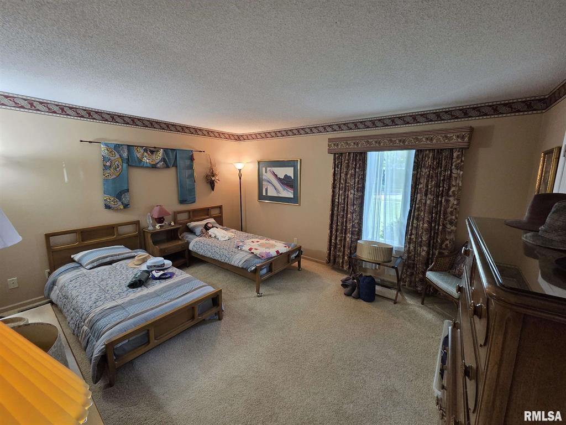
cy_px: 212
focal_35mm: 13
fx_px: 213
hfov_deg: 106.2
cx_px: 283
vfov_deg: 89.9
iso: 500
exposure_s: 1/60
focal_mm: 2.2
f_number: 2.2
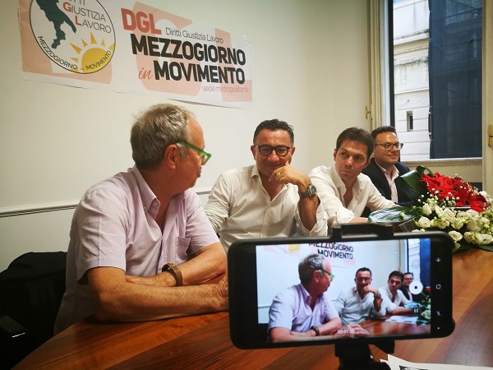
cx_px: 246
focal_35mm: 27
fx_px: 385
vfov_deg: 51.4
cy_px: 185
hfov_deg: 65.3
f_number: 2.2
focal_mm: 4.5
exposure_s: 1/33.3
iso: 160
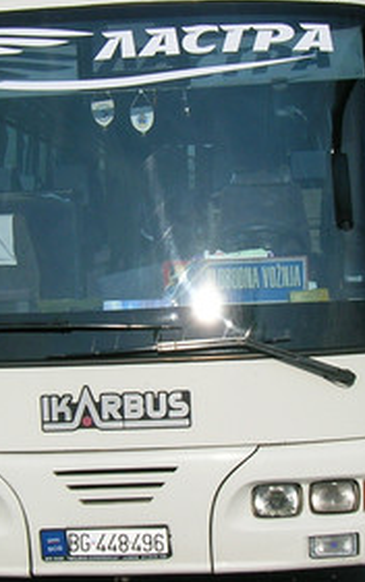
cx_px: 191
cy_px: 252
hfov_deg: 15.9
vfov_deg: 25.2
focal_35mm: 82
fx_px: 1303
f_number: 4.9
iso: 50
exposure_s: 1/843
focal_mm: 5.7
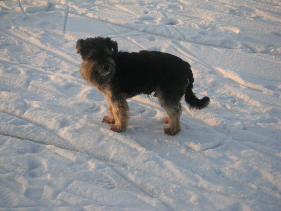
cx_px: 140
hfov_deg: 23.3
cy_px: 106
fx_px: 682
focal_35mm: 84
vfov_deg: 17.6
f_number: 3.3
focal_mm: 13
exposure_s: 1/180
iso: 50
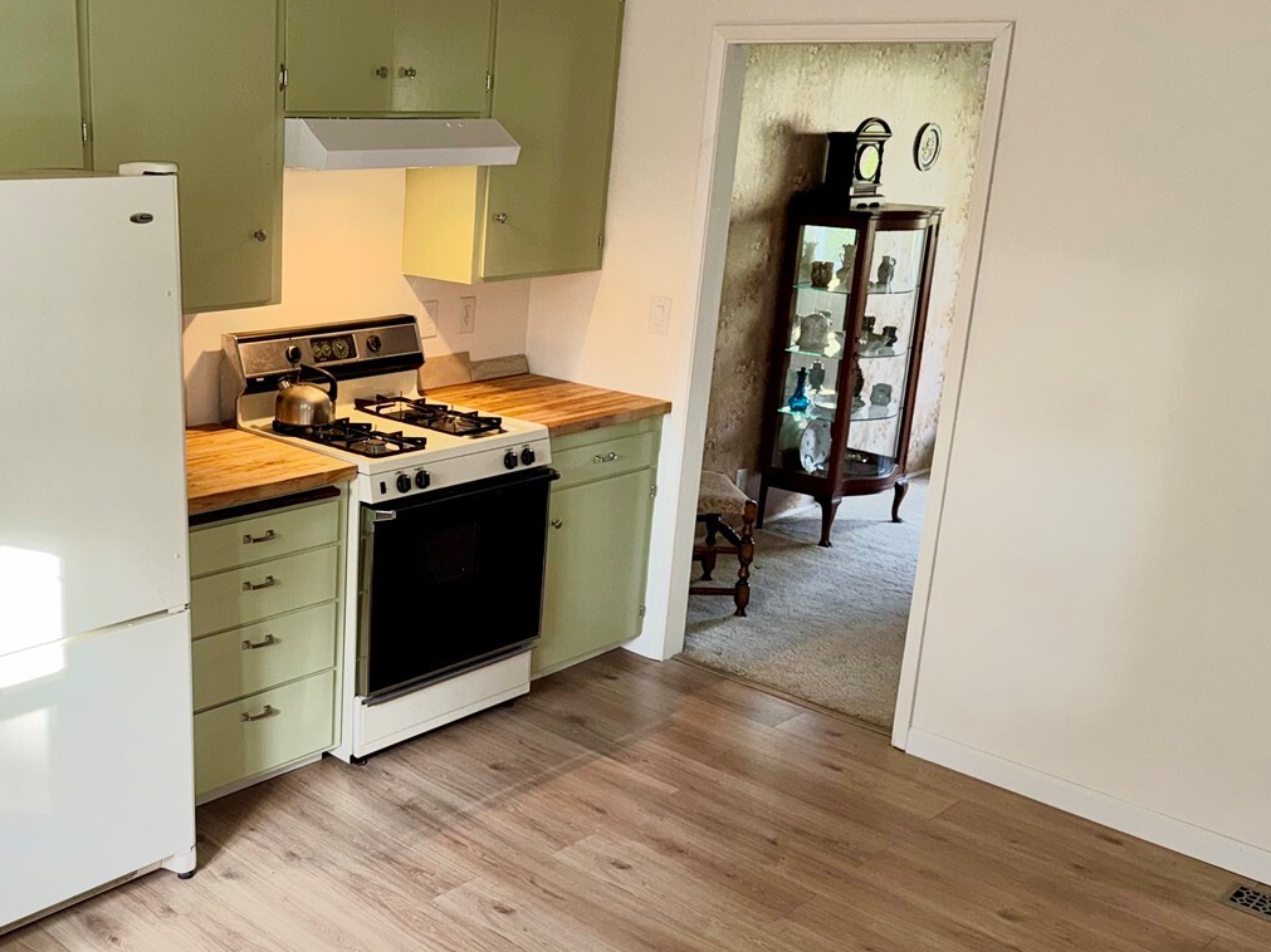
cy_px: 520
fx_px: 1395
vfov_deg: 37.7
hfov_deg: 47.3
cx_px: 329
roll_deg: -1.6
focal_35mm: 38
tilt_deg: -16.7
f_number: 1.78
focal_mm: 6.76
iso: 64
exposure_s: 1/22
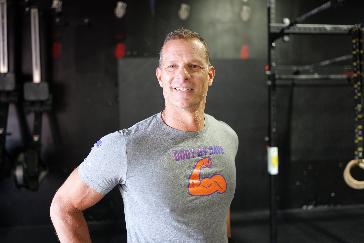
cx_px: 182
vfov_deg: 37.9
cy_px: 122
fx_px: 354
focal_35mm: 35
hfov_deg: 54.4
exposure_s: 1/60
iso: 500
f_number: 1.8
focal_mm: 35
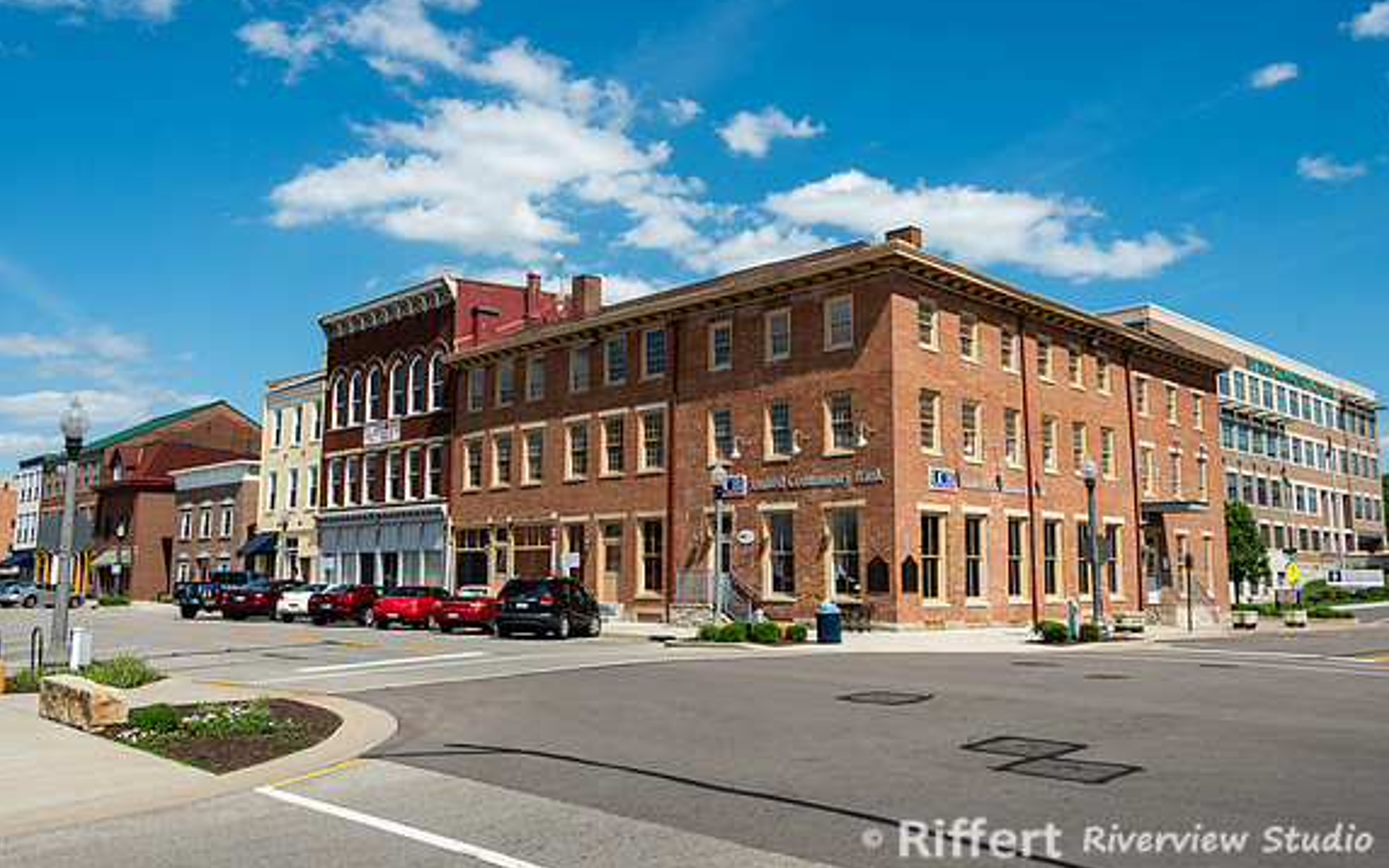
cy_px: 413
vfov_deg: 41.8
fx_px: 1136
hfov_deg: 62.9
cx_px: 701
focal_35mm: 30
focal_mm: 28
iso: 100
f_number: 9
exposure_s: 1/320
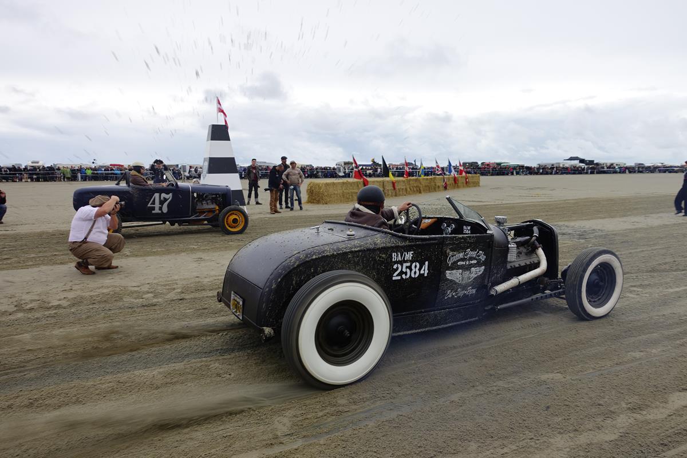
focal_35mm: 24
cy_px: 229
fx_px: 458
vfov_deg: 53.1
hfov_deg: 73.7
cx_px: 344
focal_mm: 8.8
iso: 125
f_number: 2.8
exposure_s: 1/100
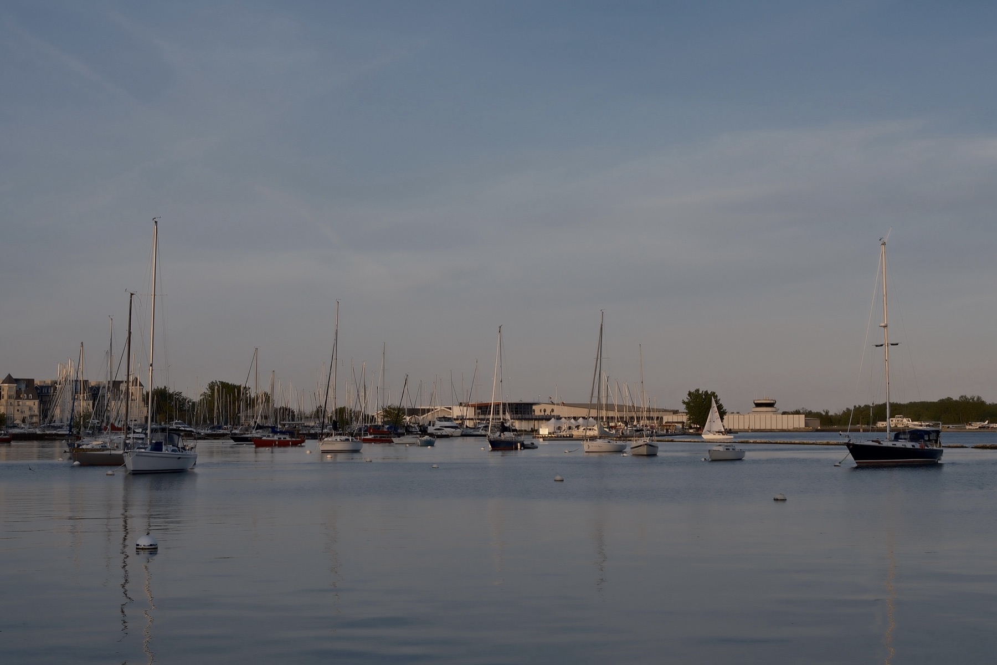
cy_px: 332
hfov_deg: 54.4
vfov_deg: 37.9
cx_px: 498
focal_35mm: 35
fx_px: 969
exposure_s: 1/420
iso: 125
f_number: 5
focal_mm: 23
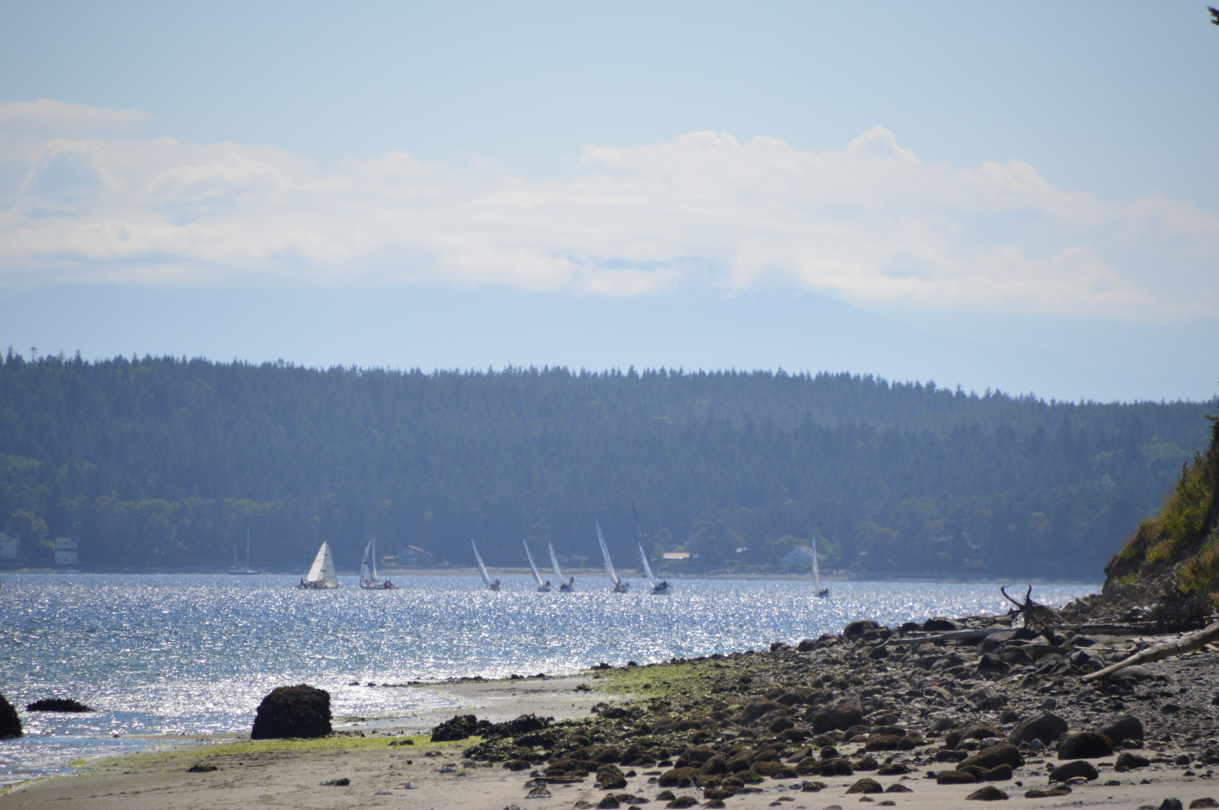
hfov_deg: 6.9
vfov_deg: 4.6
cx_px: 610
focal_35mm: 300
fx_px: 10149
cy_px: 405
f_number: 6.3
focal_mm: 200
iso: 100
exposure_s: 1/500
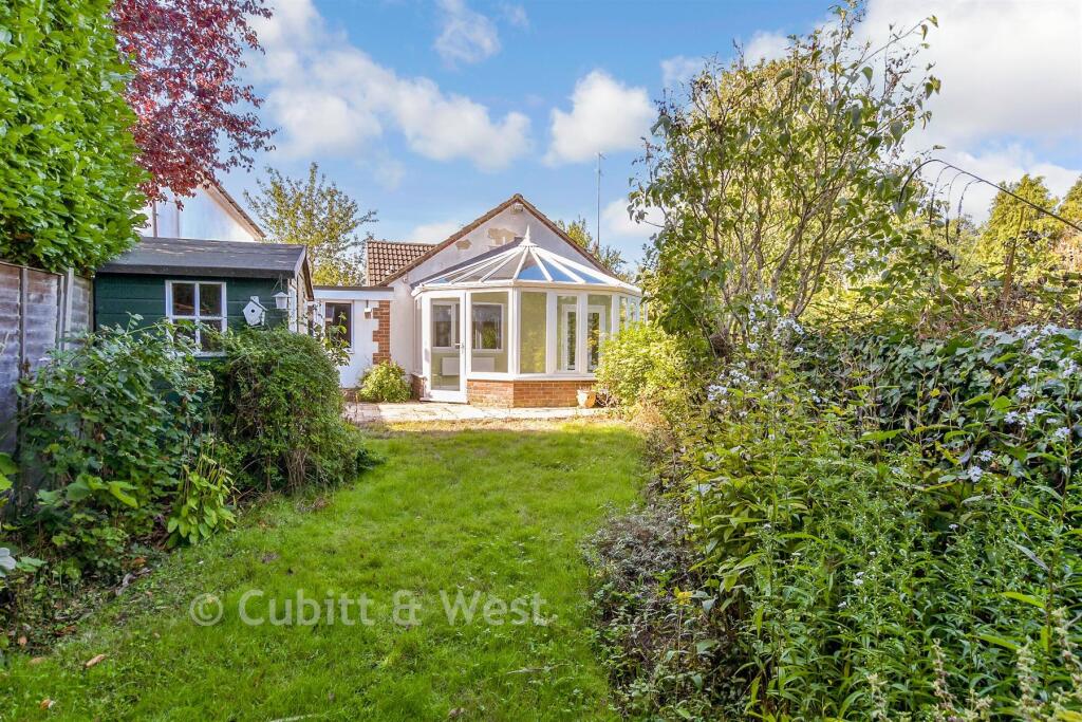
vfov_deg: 64.6
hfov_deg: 86.9
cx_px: 541
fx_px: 571
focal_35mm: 19
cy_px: 361
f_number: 8
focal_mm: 13
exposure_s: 1/125
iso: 200
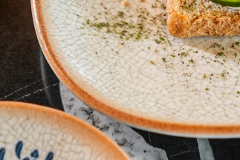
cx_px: 296
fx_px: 1639
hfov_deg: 8.3
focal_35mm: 246
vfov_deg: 5.5
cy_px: -74
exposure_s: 1/100
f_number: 3.2
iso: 500
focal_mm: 62
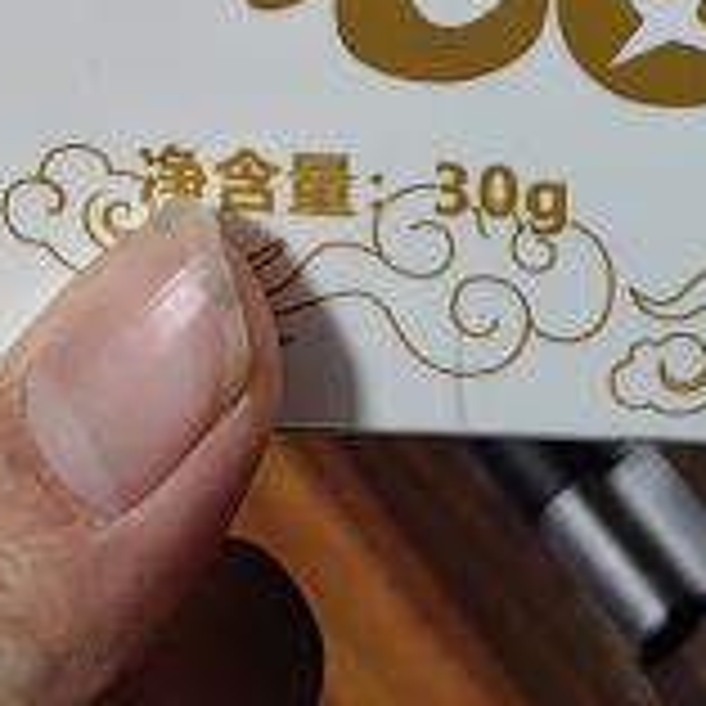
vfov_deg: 8.6
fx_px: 3738
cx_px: 1151
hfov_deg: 10.3
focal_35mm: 162
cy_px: -1536
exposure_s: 1/40.8
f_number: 2
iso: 200
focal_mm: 5.75
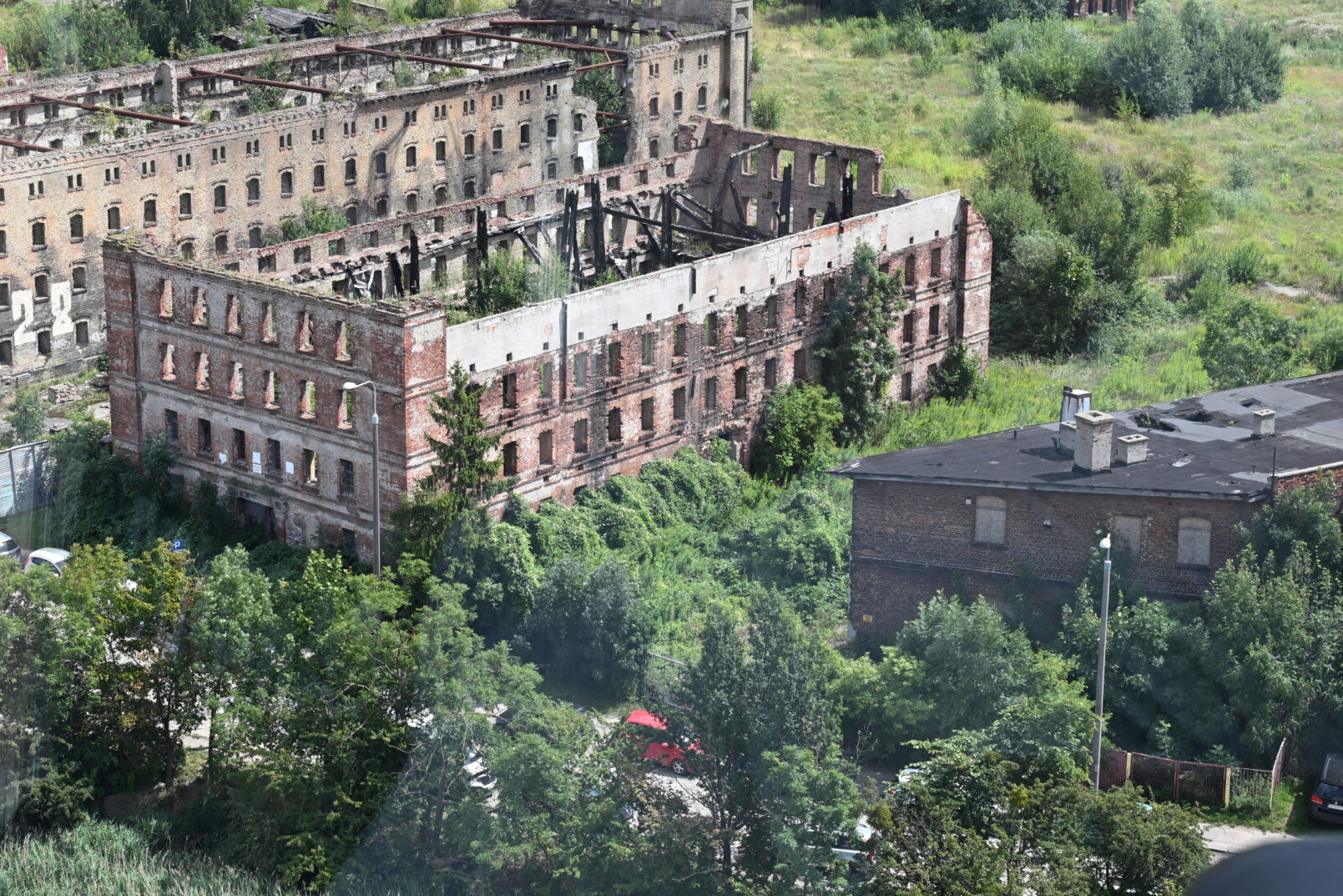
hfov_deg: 28.7
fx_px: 2611
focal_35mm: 70
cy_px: 313
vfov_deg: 19.4
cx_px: 515
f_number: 7.1
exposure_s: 1/200
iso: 100
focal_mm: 44
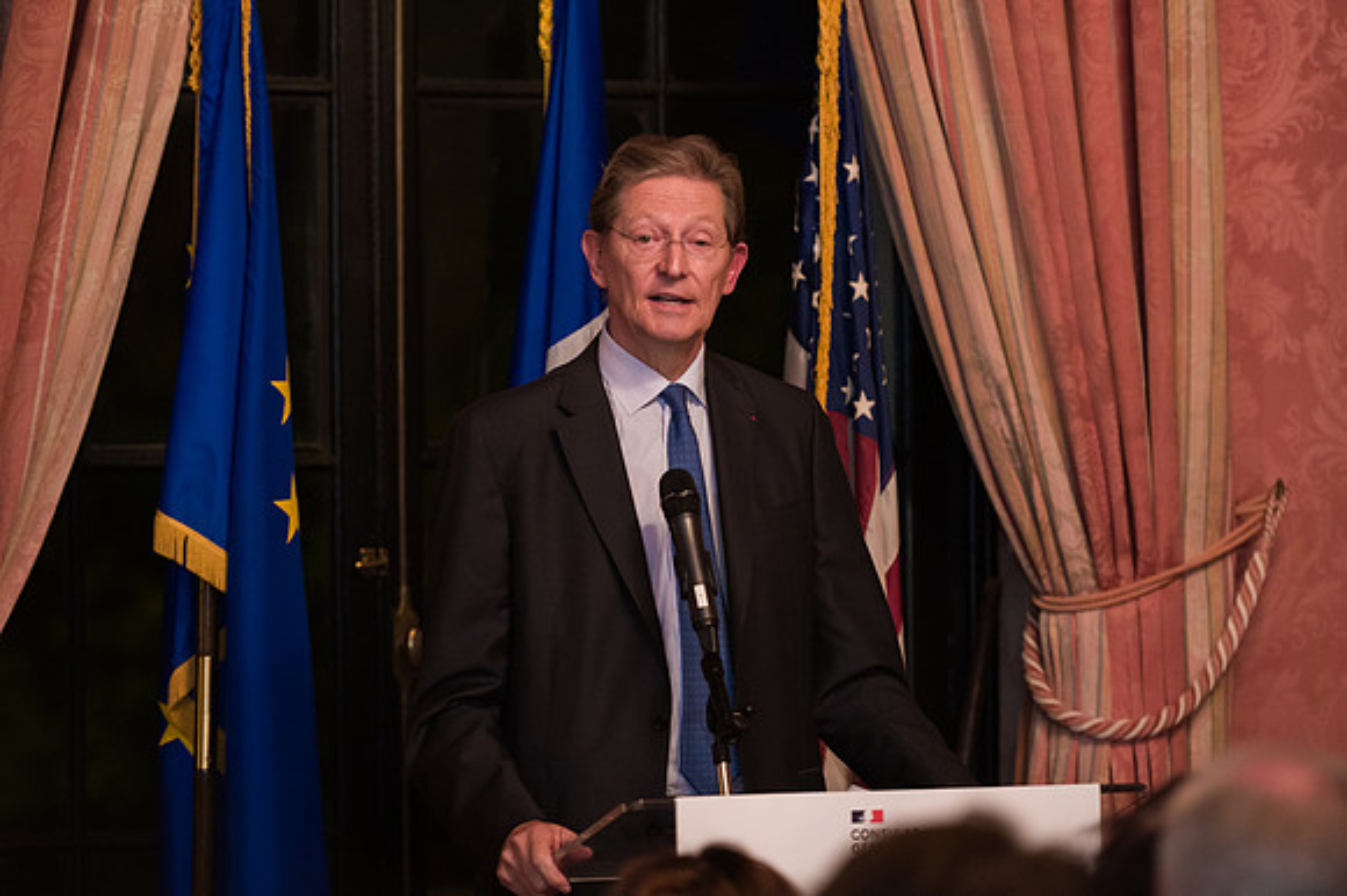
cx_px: 675
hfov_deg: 13.0
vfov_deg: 8.6
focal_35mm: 159
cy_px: 425
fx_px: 5931
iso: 3200
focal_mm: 150
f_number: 3.2
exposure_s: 1/200
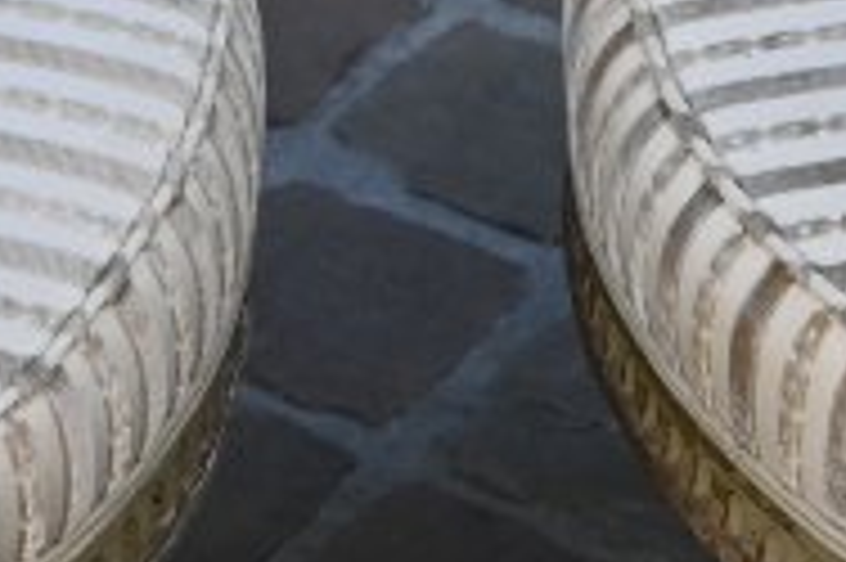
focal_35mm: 197
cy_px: -112
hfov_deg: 10.5
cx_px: 284
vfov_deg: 6.9
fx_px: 4621
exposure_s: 1/250
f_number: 5
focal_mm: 20.5
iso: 200
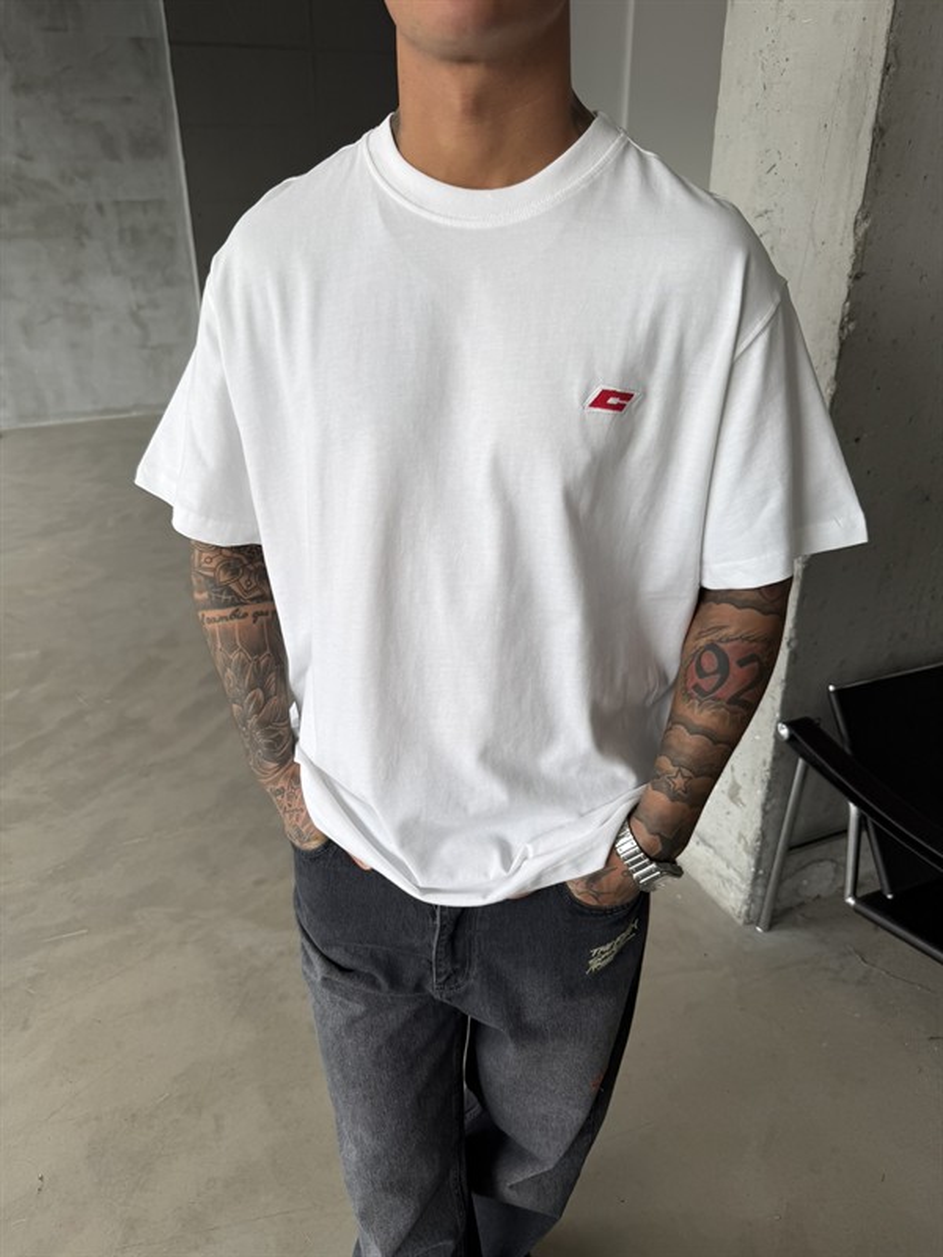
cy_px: 628
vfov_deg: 71.6
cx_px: 472
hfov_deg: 56.8
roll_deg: +0.2
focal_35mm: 24
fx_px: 872
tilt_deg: -26.3
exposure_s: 1/376
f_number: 1.78
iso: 80
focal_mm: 6.76
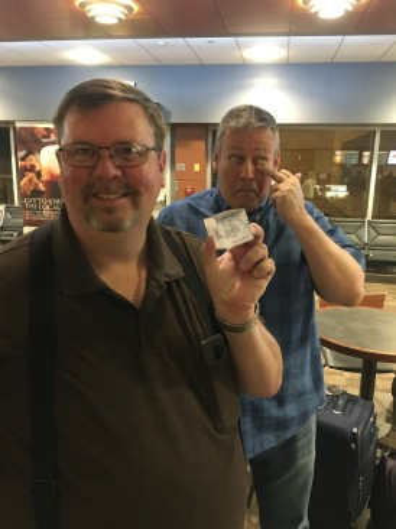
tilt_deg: -13.1
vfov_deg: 61.7
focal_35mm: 29
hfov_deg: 48.2
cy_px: 264
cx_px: 198
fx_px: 443
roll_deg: -0.7
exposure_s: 1/15
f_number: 2.2
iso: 500
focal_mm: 4.15
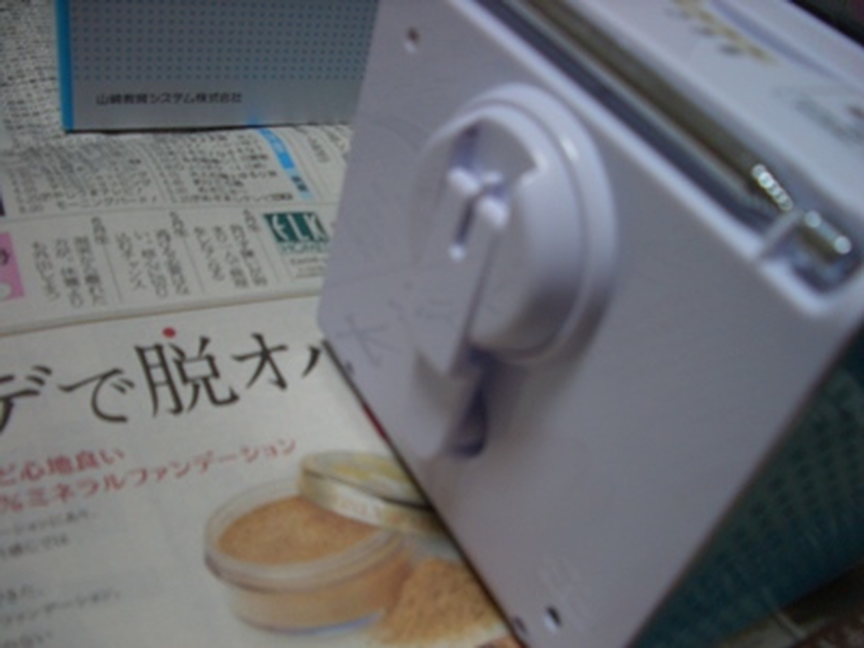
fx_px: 874
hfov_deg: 52.6
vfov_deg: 40.7
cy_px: 324
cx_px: 432
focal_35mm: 35
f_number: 2.6
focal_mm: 5.8
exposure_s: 1/20
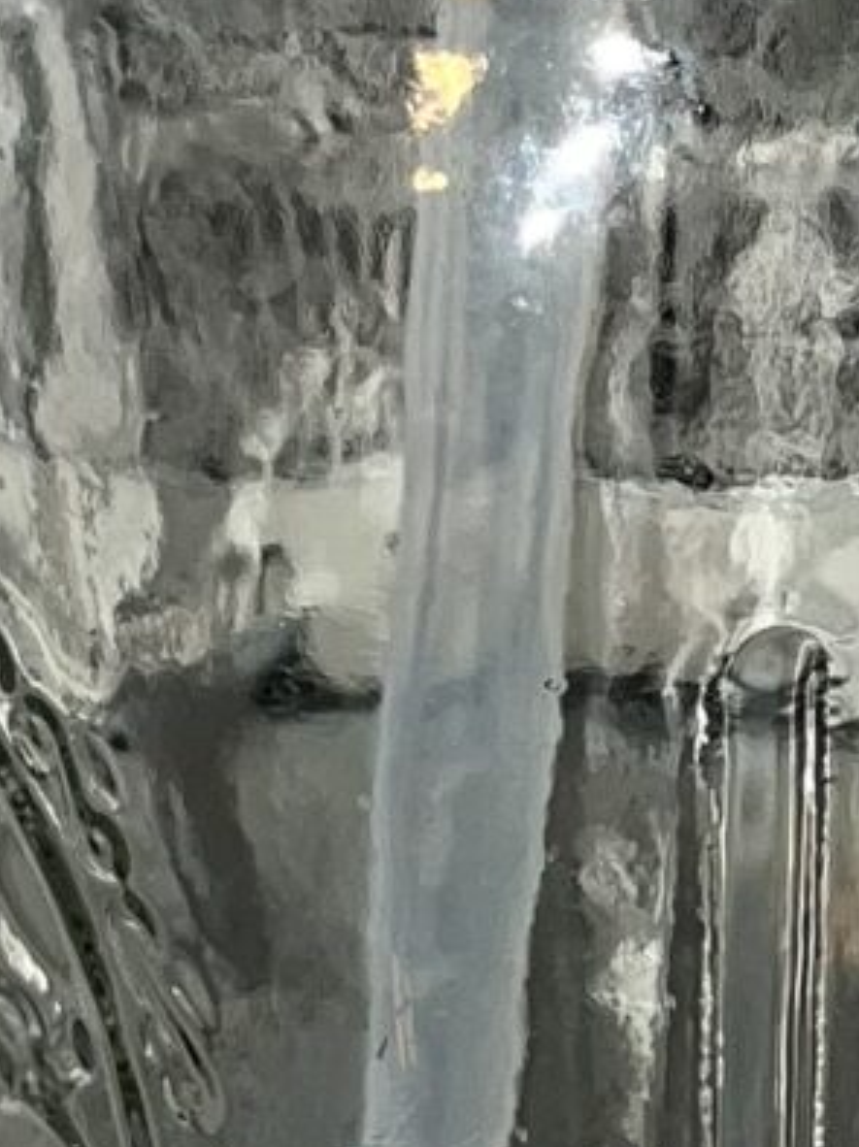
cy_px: 116
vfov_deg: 11.6
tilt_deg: -22.4
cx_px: 909
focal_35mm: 169
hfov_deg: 8.7
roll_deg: -1.6
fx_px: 5598
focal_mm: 5.7
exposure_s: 1/279
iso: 32
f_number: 1.5
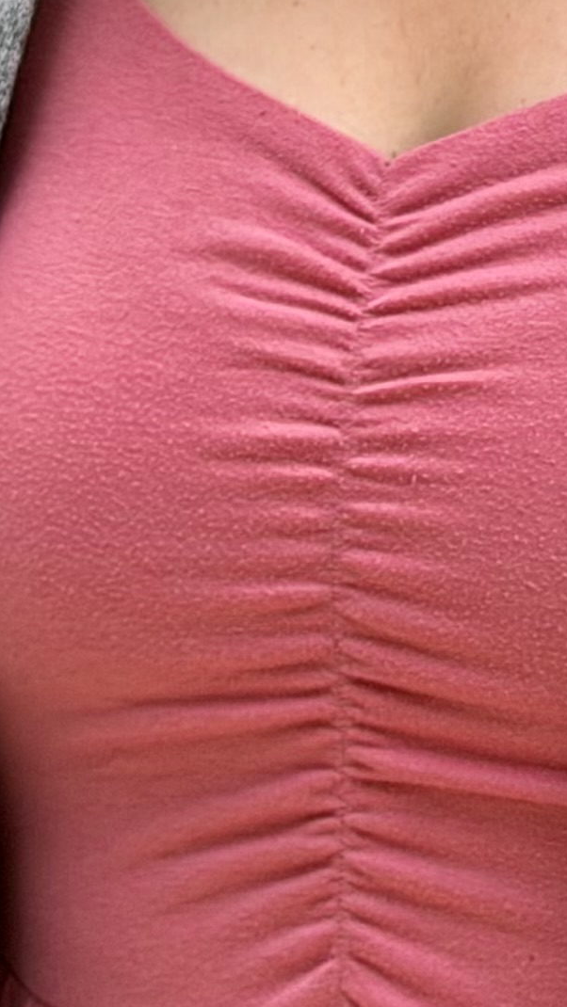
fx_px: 5265
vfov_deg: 10.7
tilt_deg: -0.3
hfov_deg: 6.1
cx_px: 670
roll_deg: +0.8
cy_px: -220
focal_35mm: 197
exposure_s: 1/1931
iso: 64
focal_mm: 6.76
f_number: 1.78
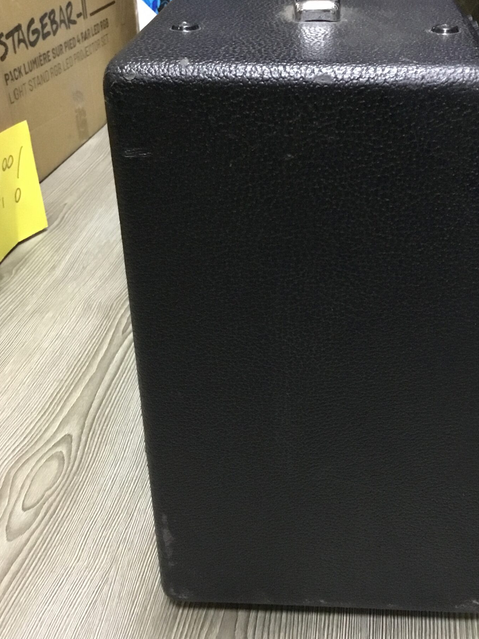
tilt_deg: -30.0
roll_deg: +0.4
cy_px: 311
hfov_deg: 32.7
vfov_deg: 42.9
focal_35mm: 44
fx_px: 812
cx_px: 308
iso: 400
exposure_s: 1/17
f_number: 2.4
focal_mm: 3.3
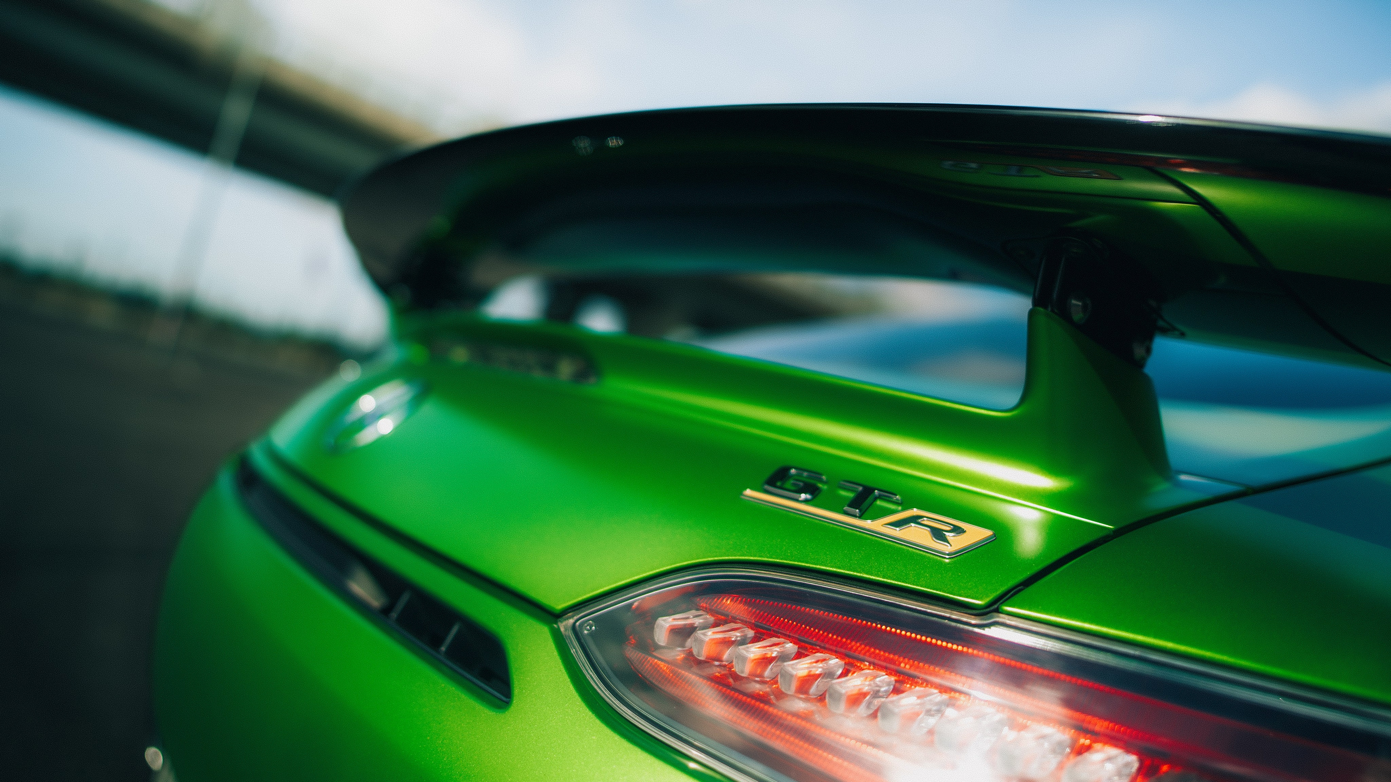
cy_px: 358
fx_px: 927
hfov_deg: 73.7
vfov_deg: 45.7
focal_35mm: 25
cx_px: 696
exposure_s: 1/1600
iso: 50
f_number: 1.4
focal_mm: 24
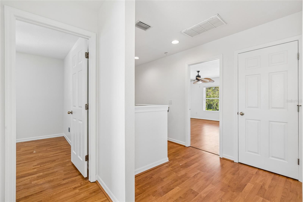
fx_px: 126
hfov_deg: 100.4
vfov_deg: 77.3
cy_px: 101
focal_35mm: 15
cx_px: 152
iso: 100
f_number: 7.1
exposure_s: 1/5
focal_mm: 10
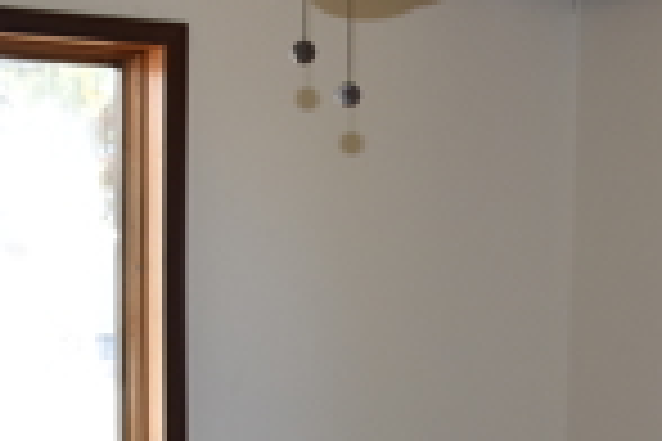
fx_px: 1775
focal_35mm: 97
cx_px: 482
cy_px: 554
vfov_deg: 13.7
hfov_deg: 21.0
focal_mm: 21
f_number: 5.6
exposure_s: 1/125
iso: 720
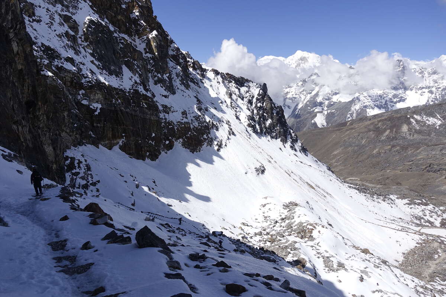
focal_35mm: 24
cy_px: 148
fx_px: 297
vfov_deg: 53.1
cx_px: 223
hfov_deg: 73.7
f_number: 4
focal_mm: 8.8
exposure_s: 1/200
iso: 125
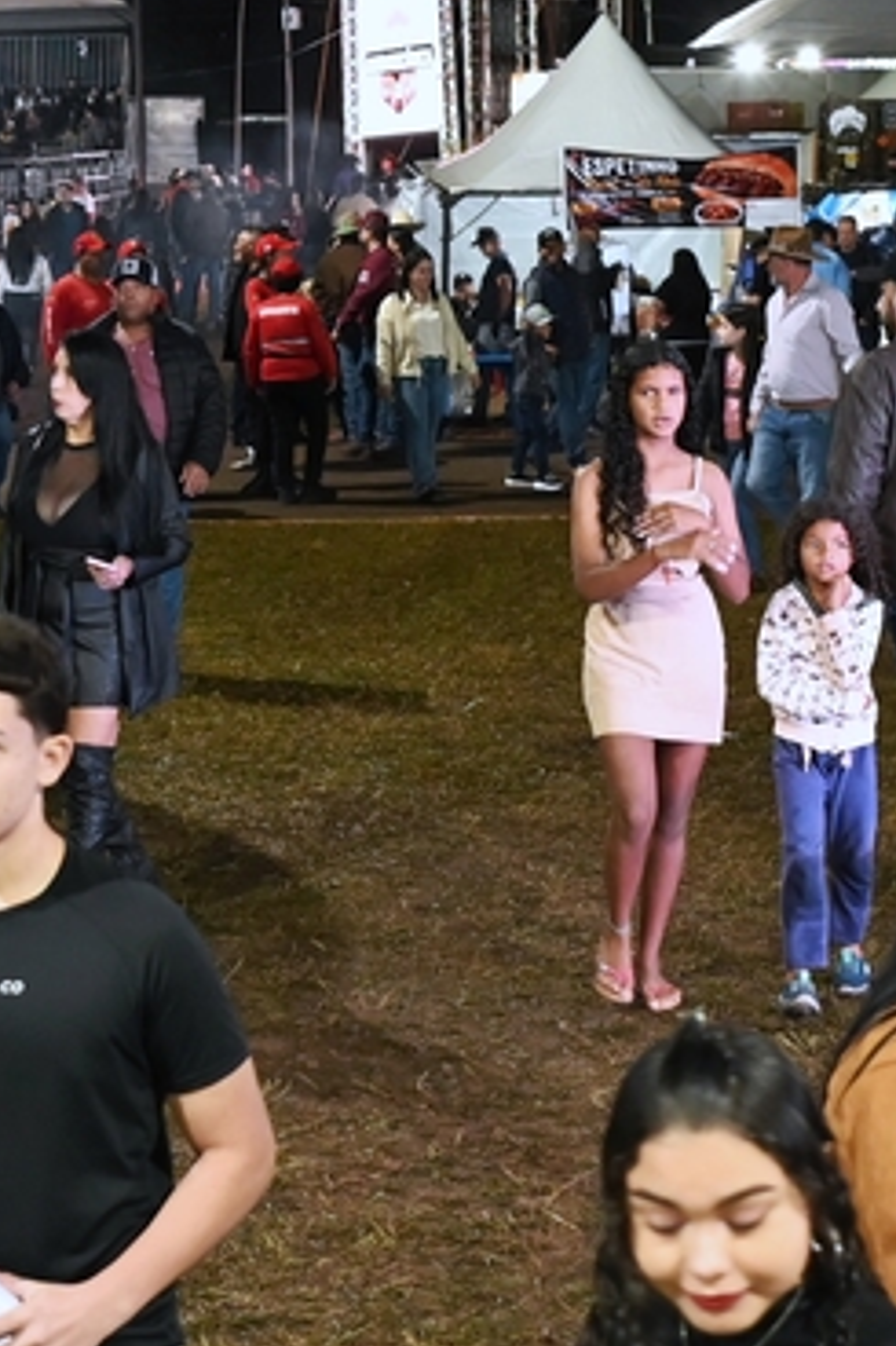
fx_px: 3288
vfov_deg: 23.1
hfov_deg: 15.5
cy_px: 636
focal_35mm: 88
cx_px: 271
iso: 3200
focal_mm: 24
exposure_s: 1/125
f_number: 2.8
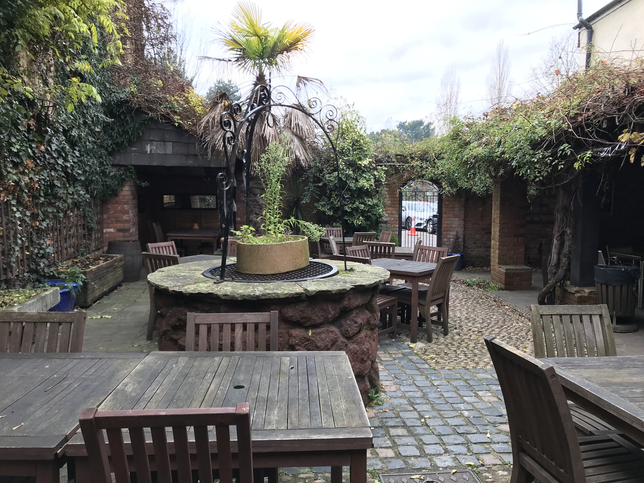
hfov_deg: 63.4
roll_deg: +0.9
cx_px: 322
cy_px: 242
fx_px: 521
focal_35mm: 28
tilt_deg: -6.1
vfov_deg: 49.7
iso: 25
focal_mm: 3.99
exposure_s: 1/50
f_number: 1.8
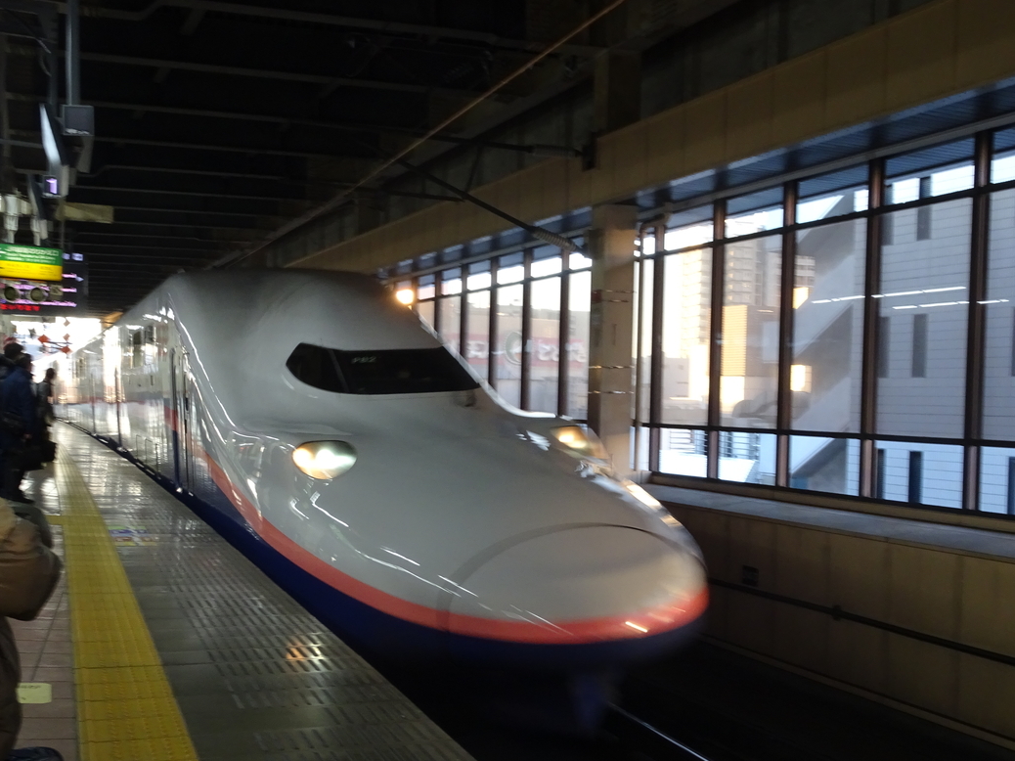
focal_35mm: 37
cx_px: 510
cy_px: 431
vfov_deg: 38.6
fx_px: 1085
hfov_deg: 50.1
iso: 200
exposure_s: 1/40
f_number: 4
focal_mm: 5.43
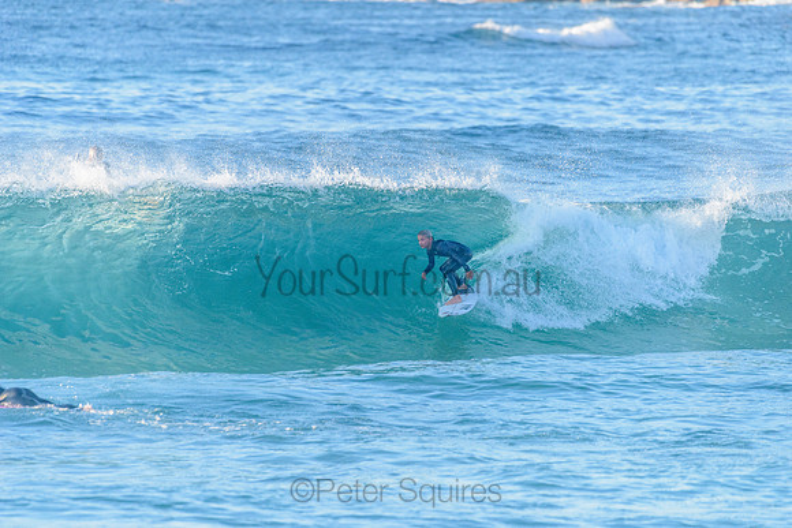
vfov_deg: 2.8
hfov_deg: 4.1
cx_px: 396
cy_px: 264
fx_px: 11002
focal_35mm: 500
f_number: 5.6
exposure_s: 1/2000
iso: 800
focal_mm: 500
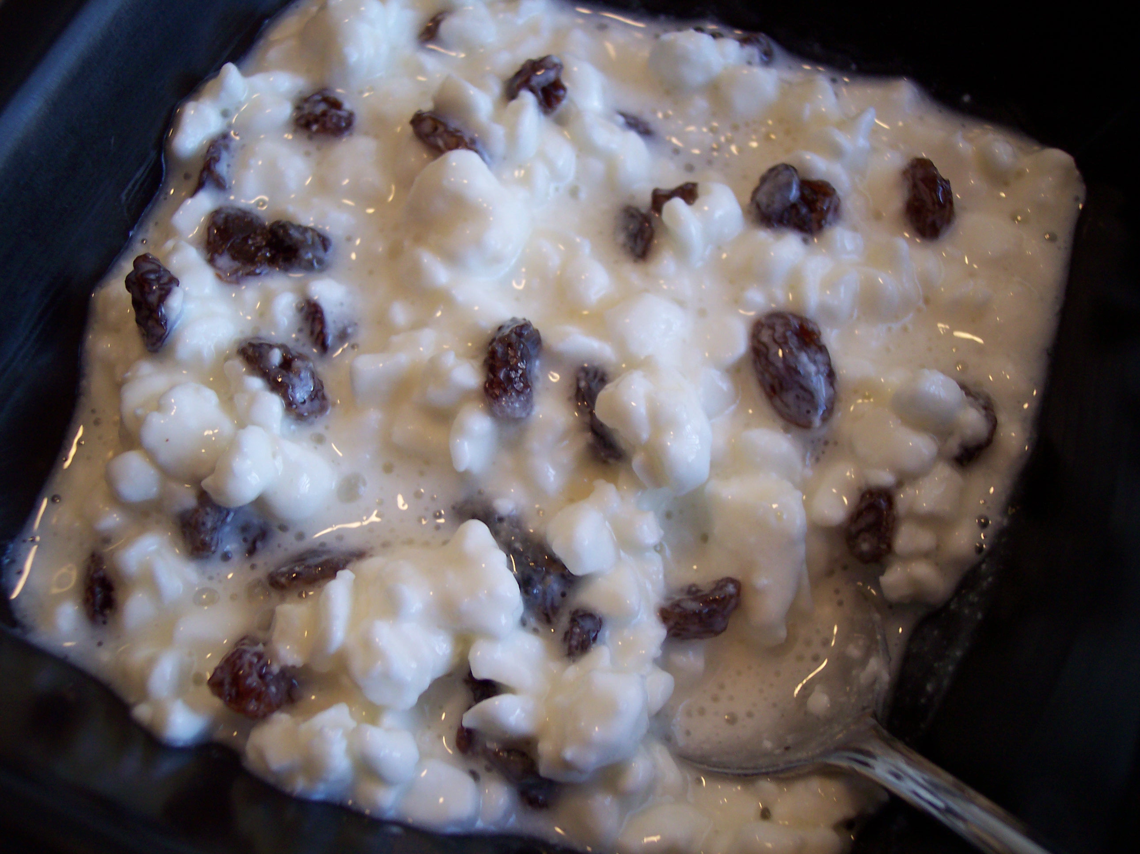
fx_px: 1251
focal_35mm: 38
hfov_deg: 49.0
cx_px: 570
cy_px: 427
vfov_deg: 37.7
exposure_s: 1/30
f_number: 2.8
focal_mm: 8
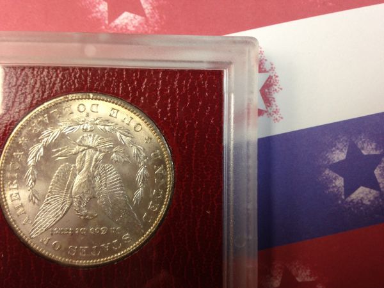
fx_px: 366
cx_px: 192
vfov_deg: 42.9
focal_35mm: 33
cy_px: 144
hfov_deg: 55.4
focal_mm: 4.13
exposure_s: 1/20
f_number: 2.4
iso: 64
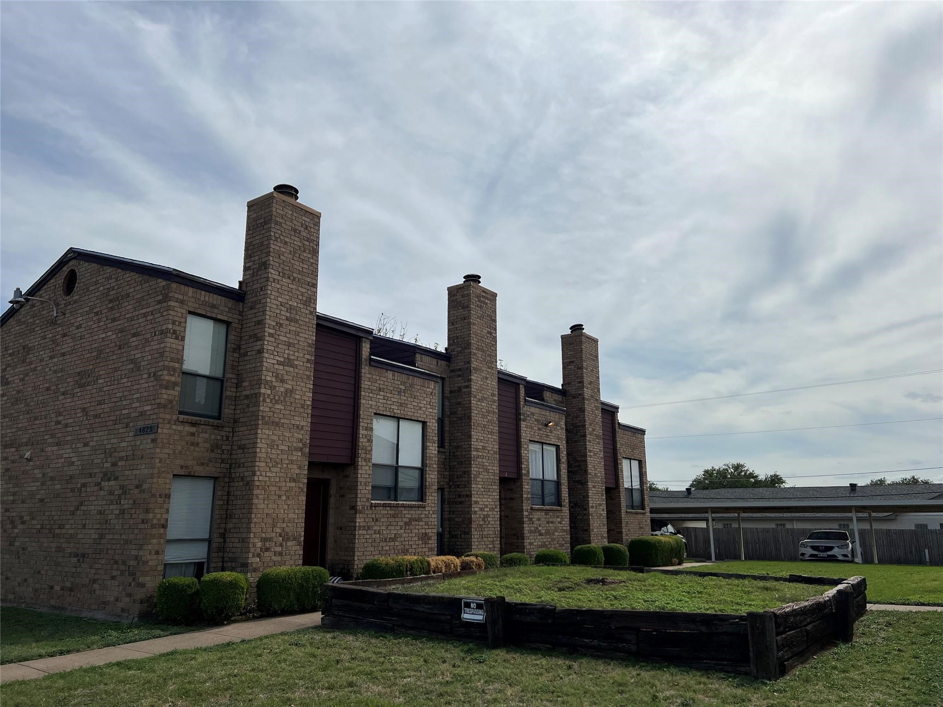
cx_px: 472
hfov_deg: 67.3
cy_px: 354
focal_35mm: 26
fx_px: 708
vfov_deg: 53.1
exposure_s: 1/12658
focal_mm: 5.7
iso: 50
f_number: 1.5
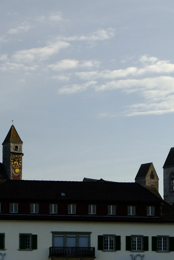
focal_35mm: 137
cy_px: 283
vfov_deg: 14.6
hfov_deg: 10.0
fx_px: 992
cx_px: 28
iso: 200
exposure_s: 1/220
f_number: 5.6
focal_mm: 32.9
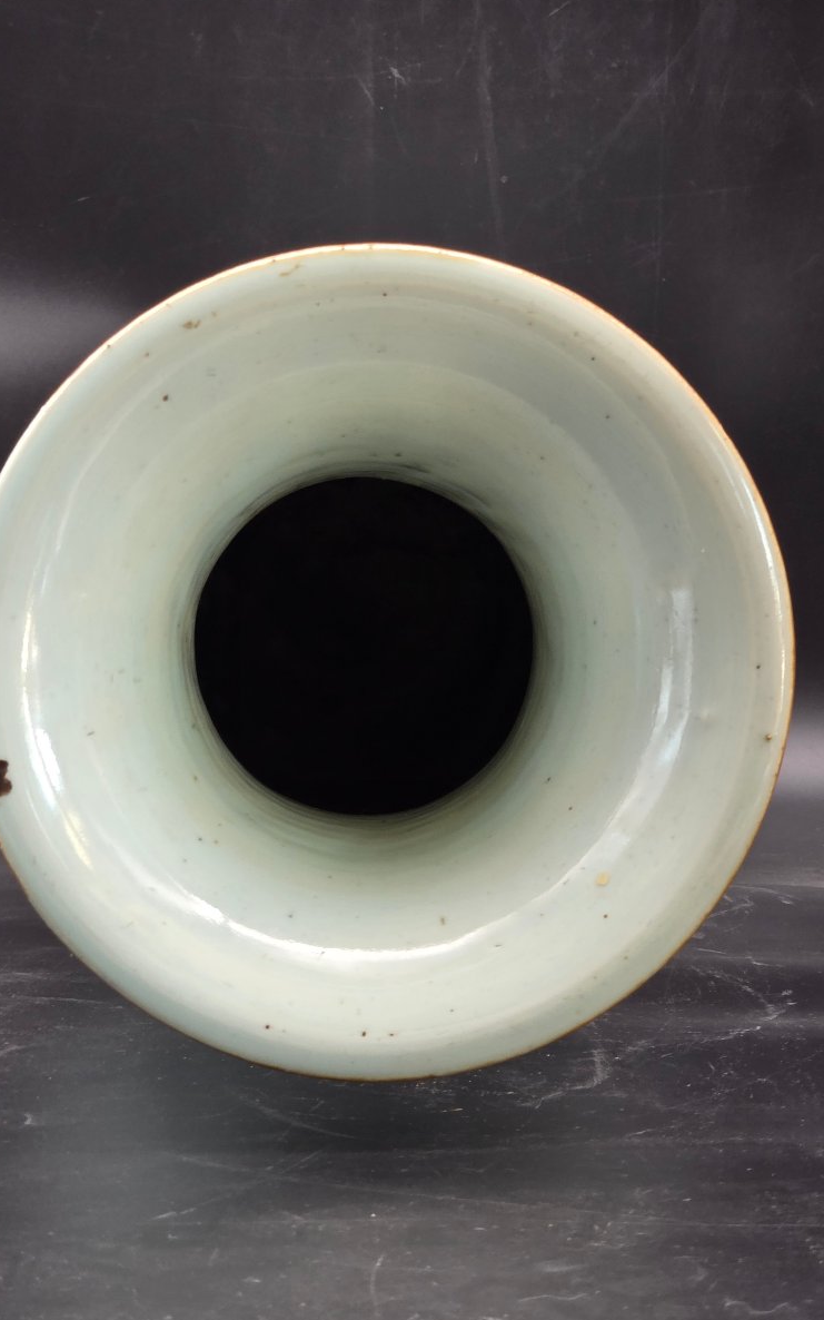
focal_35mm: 74
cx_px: 365
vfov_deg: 27.9
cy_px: 660
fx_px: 2660
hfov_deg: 17.6
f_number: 2.4
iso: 125
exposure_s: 1/32
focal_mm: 7.9
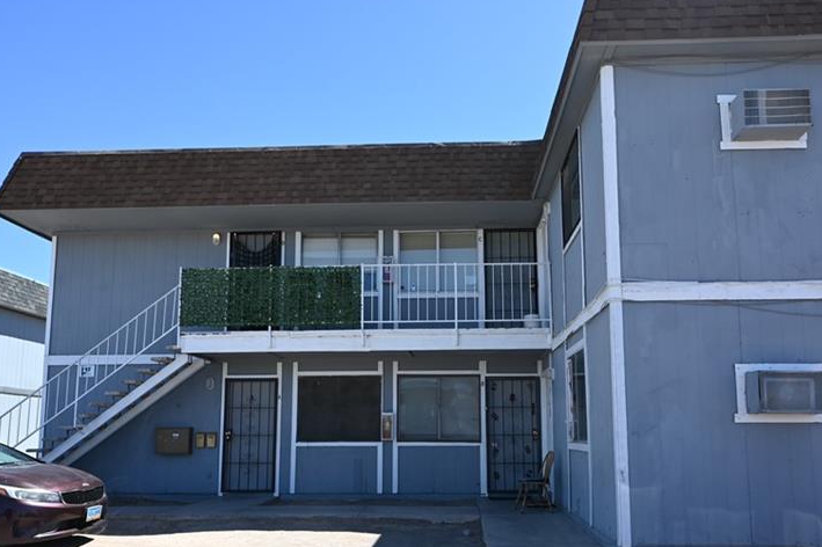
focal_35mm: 26
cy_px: 363
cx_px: 434
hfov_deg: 69.4
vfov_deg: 48.7
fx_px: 593
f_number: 5.6
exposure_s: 1/250
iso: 100
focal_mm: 12
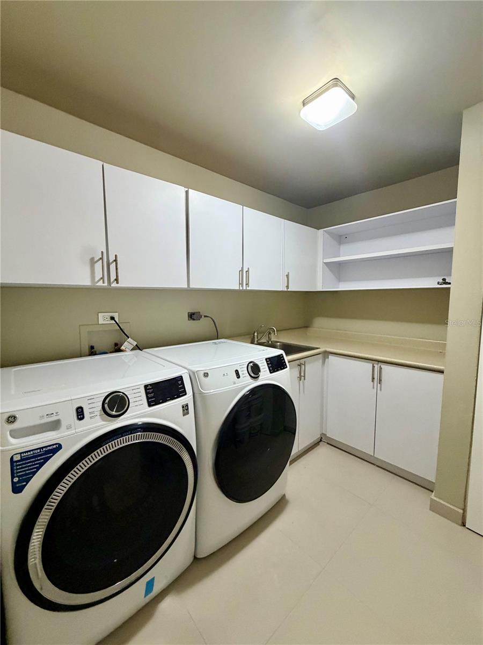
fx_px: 260
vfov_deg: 102.1
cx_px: 242
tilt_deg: -5.3
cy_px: 322
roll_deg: -0.2
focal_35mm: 14
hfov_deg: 85.7
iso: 500
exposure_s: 1/60
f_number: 2.2
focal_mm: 2.22
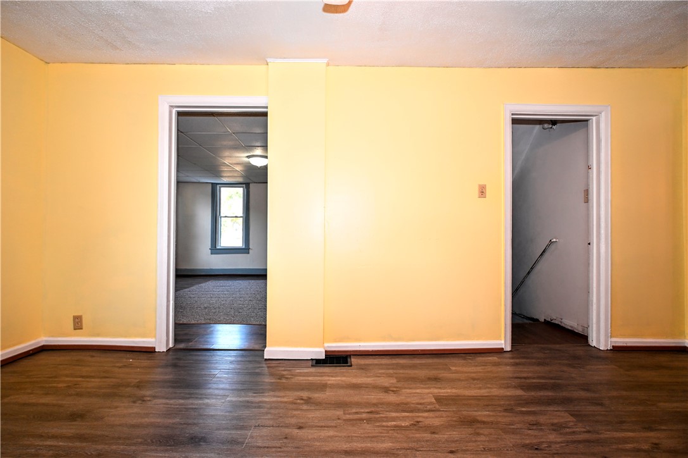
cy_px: 229
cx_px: 344
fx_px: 344
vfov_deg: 67.4
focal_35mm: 18
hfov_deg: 90.0
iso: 280
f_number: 4
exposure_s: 1/60
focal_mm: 12
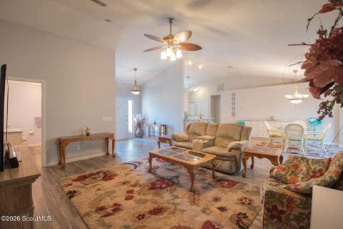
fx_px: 146
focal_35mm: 15
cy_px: 114
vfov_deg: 76.1
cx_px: 172
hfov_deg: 99.2
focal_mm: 10
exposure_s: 1/13
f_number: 5.6
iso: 1250
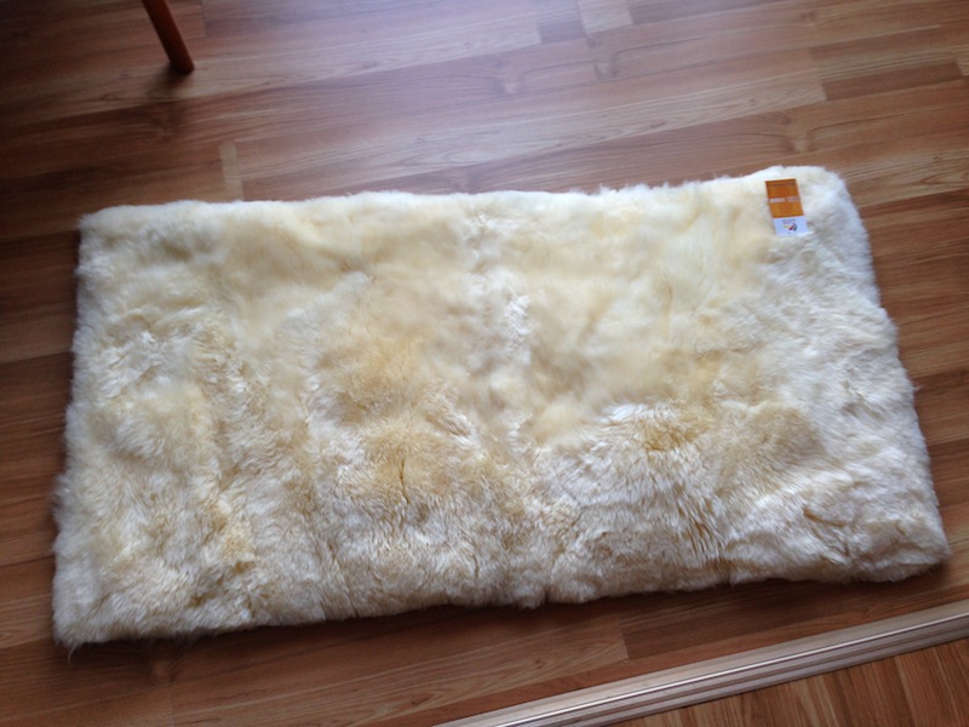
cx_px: 484
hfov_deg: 55.4
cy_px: 364
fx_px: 924
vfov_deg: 42.9
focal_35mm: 33
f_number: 2.4
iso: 50
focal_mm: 4.12
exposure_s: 1/20
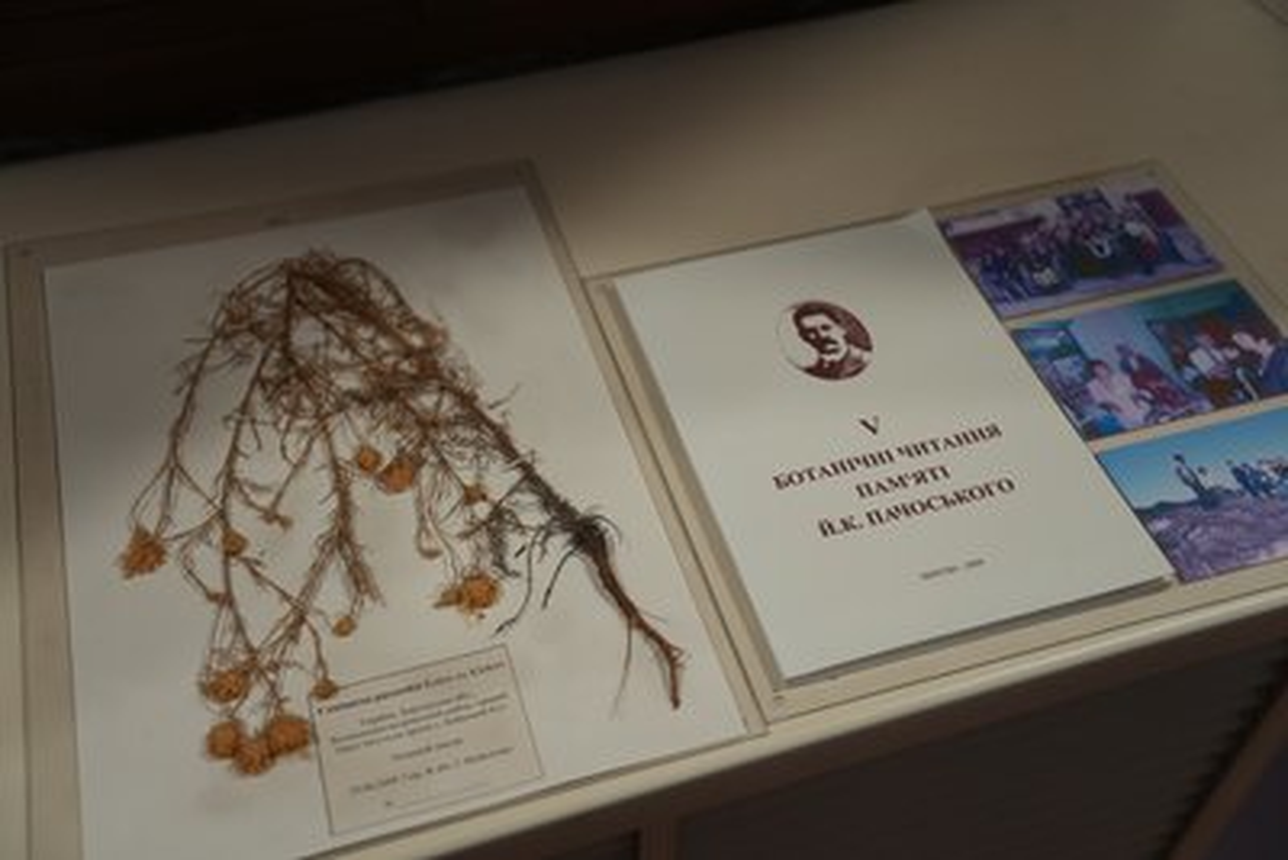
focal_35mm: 39
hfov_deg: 49.5
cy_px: 430
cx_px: 644
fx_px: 1396
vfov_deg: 34.2
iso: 1600
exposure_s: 1/160
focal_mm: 39
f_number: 2.8
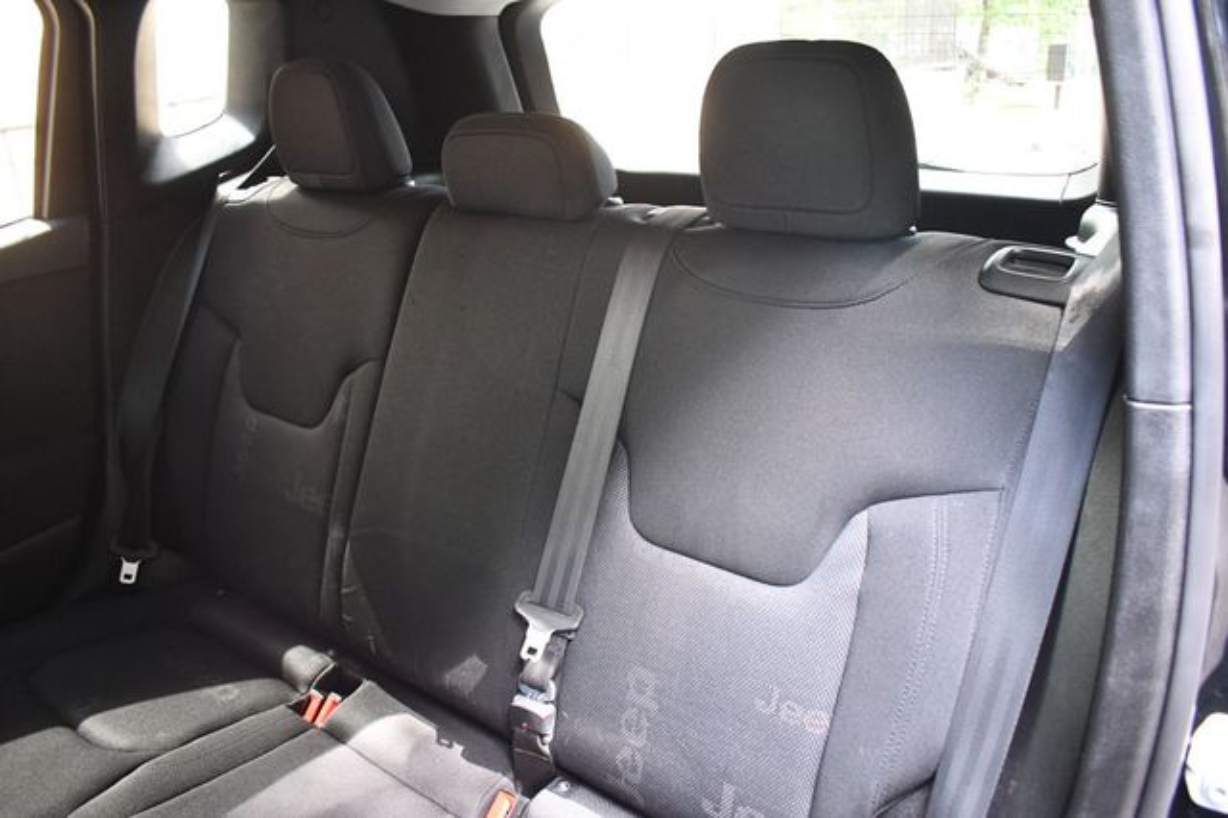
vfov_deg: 47.9
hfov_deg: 67.4
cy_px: 409
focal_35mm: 27
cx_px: 614
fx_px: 920
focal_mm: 18
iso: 2800
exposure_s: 1/125
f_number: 3.5
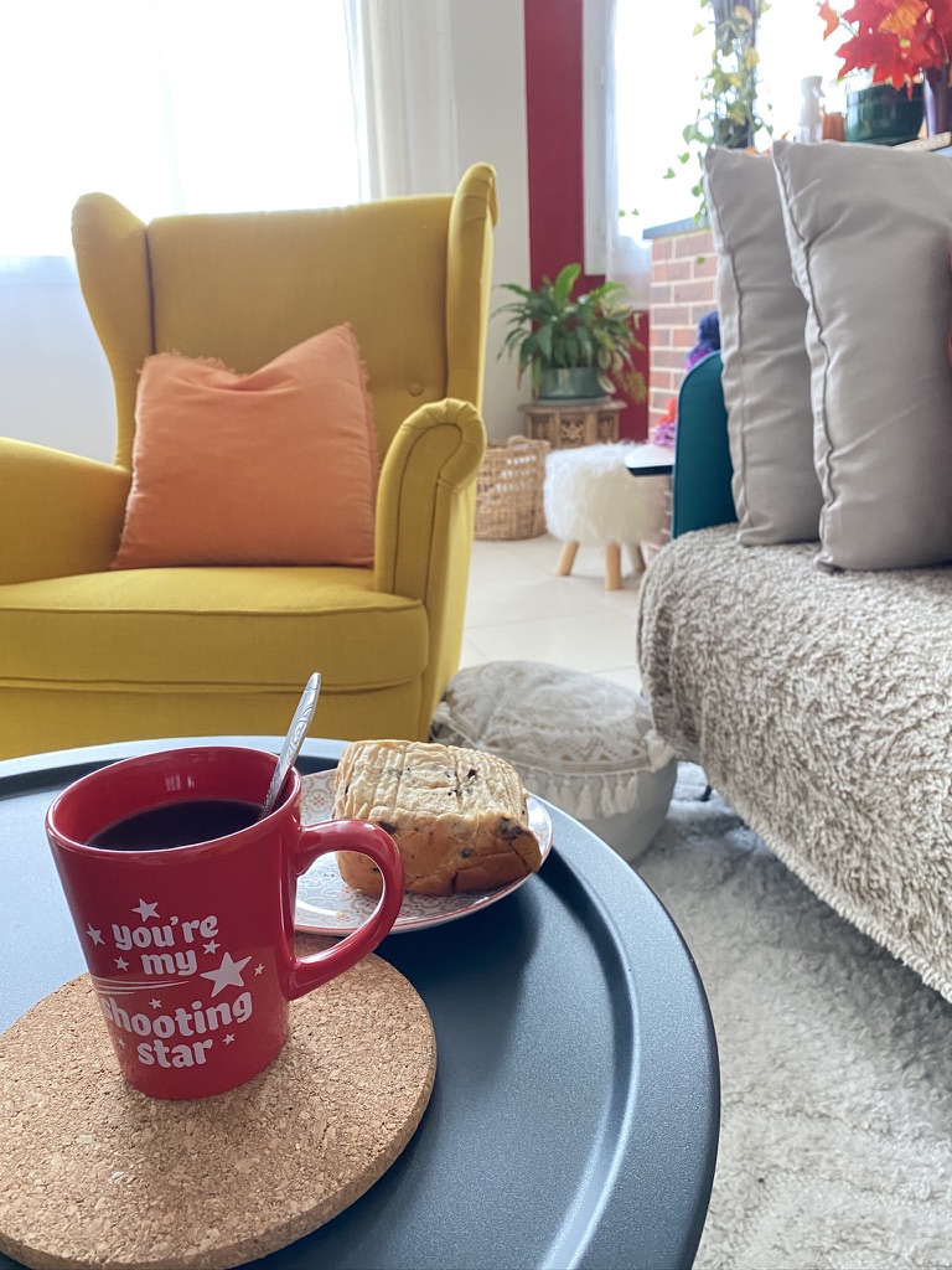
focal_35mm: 26
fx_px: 953
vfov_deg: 67.3
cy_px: 635
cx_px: 476
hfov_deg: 53.1
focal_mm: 4.25
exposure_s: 1/48
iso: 500
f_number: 1.8
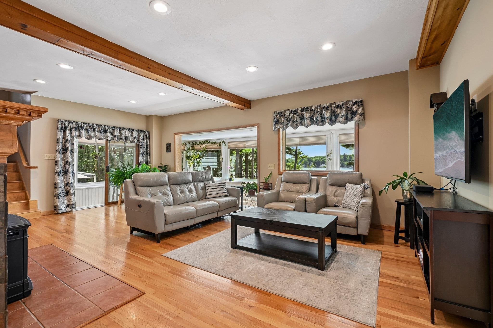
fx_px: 219
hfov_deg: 96.7
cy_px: 164
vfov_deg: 73.7
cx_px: 246
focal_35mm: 16
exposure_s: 1/15
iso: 400
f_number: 8
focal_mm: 16
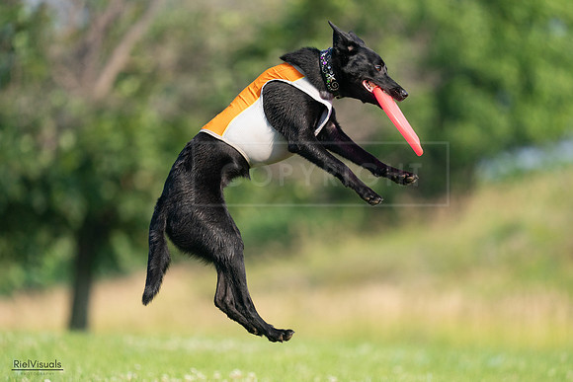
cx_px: 286
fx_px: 7896
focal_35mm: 496
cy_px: 191
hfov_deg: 4.2
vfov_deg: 2.8
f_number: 6.3
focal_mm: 496
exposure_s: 1/4000
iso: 2500
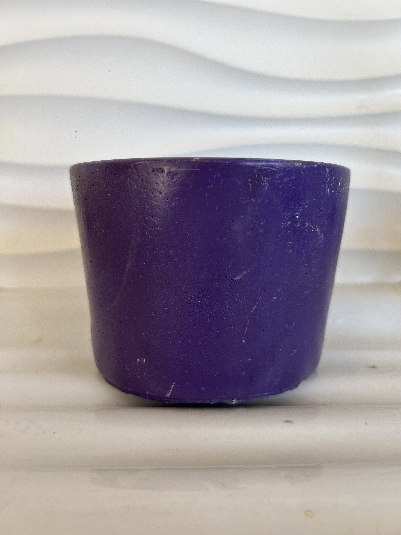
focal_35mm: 26
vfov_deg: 67.3
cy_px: 268
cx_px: 200
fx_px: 402
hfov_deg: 53.1
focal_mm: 5.7
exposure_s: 1/174
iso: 40
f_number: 1.5
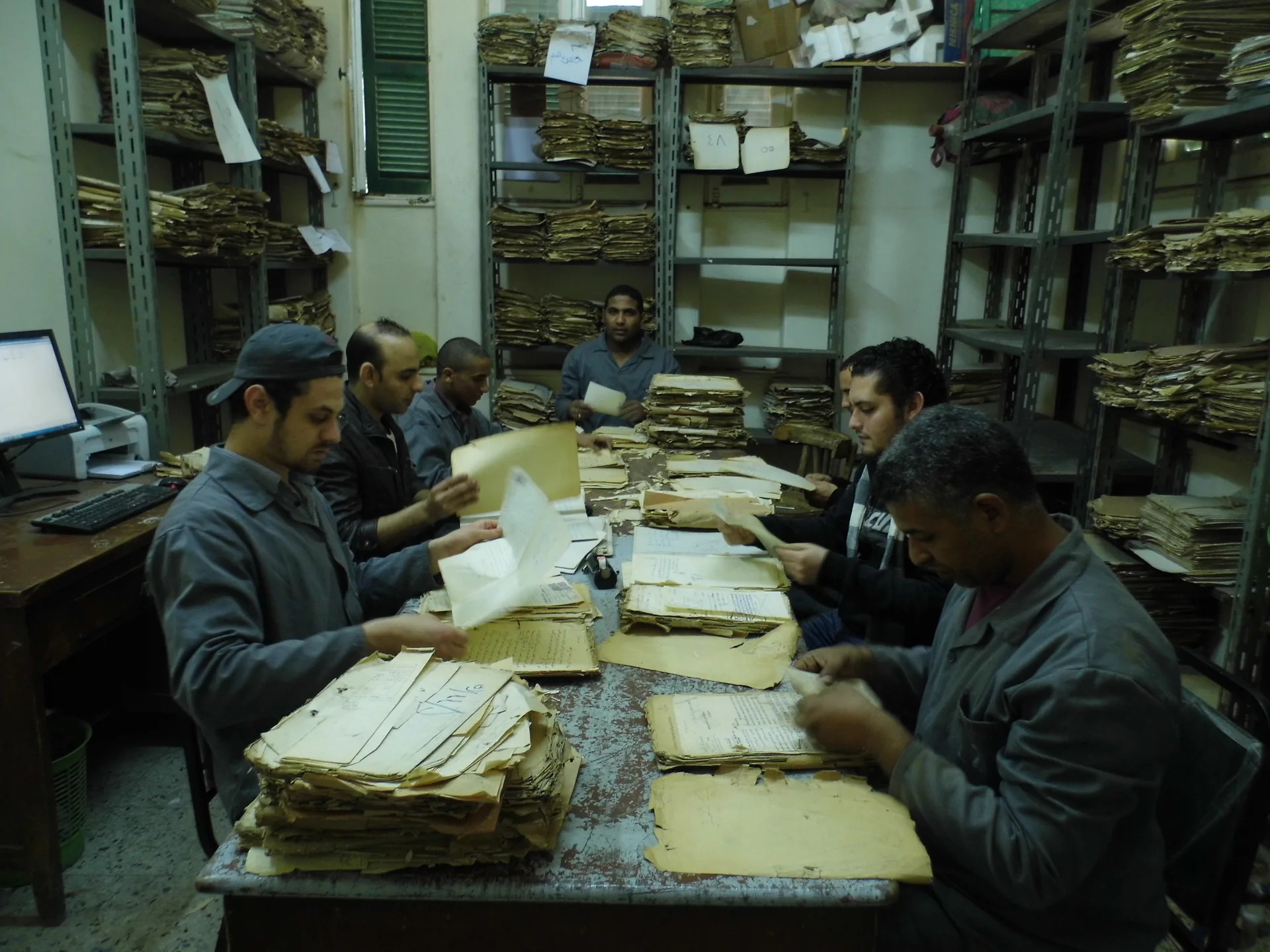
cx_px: 635
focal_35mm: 25
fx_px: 917
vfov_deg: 54.9
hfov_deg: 69.4
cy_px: 476
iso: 100
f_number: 3.1
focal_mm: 4.5
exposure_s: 1/8
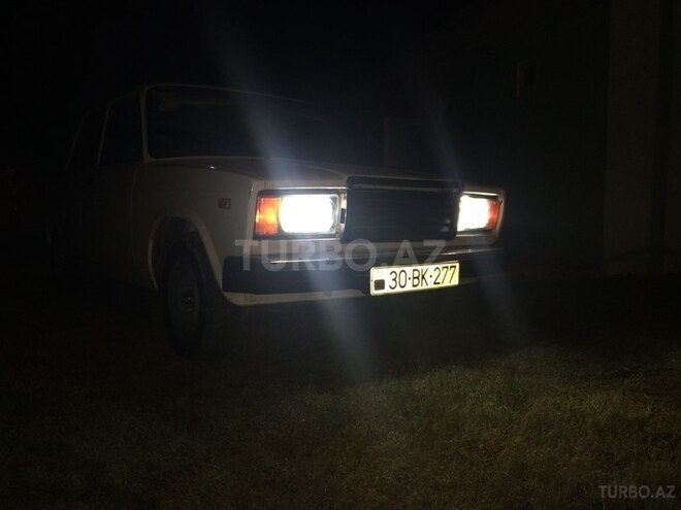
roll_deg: +1.6
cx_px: 340
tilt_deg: -4.1
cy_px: 255
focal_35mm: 29
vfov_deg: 48.2
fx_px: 571
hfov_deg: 61.7
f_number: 2.2
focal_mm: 4.15
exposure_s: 1/25
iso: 80
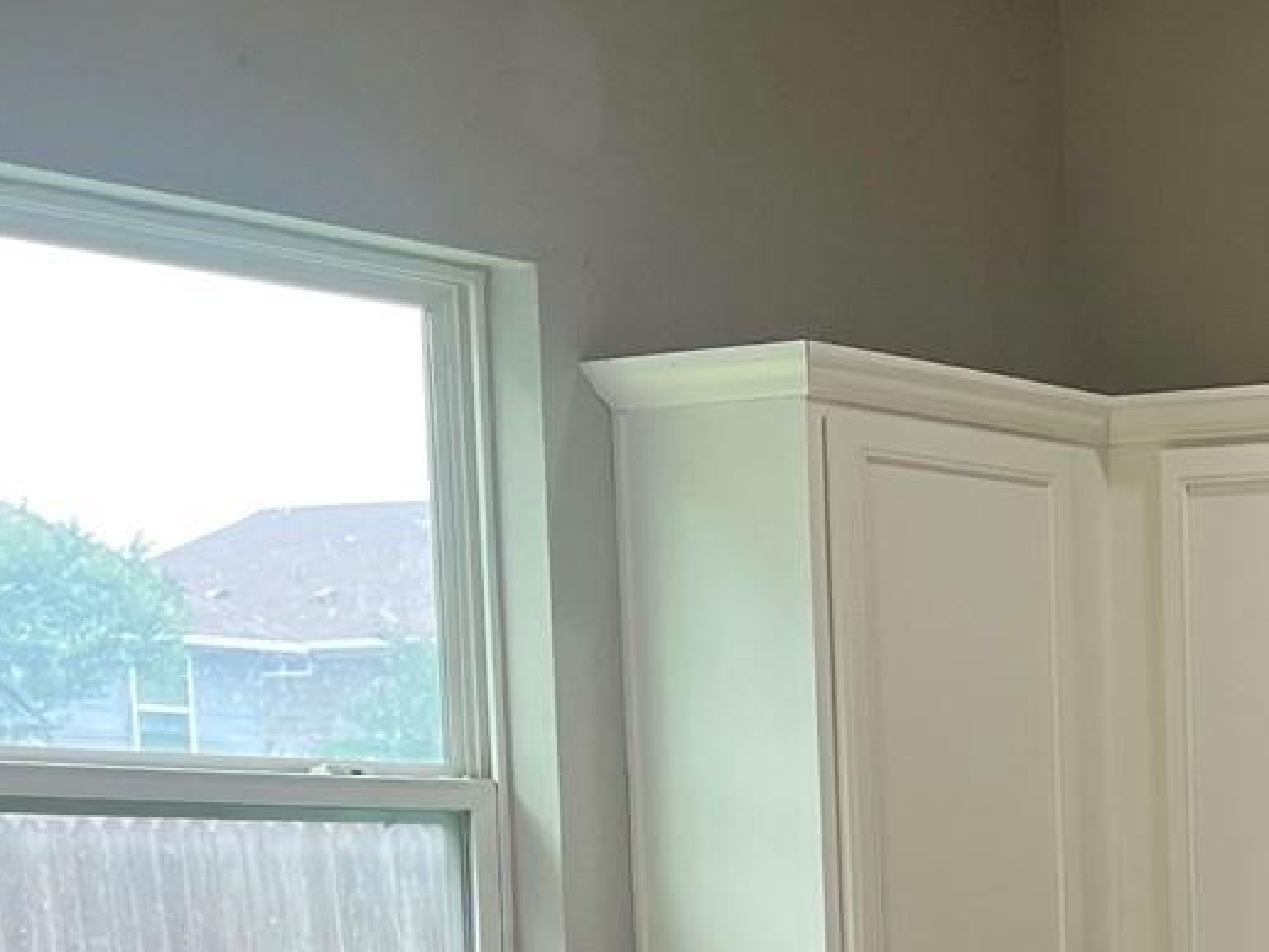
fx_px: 3777
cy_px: 1521
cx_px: 1834
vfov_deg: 13.4
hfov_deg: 17.4
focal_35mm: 103
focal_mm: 5.1
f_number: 1.6
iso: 50
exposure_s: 1/120
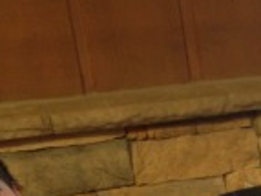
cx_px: 445
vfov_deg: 9.5
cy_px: 365
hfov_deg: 12.4
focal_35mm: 148
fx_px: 1115
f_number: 2.4
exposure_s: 1/20
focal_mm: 4.12
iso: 80
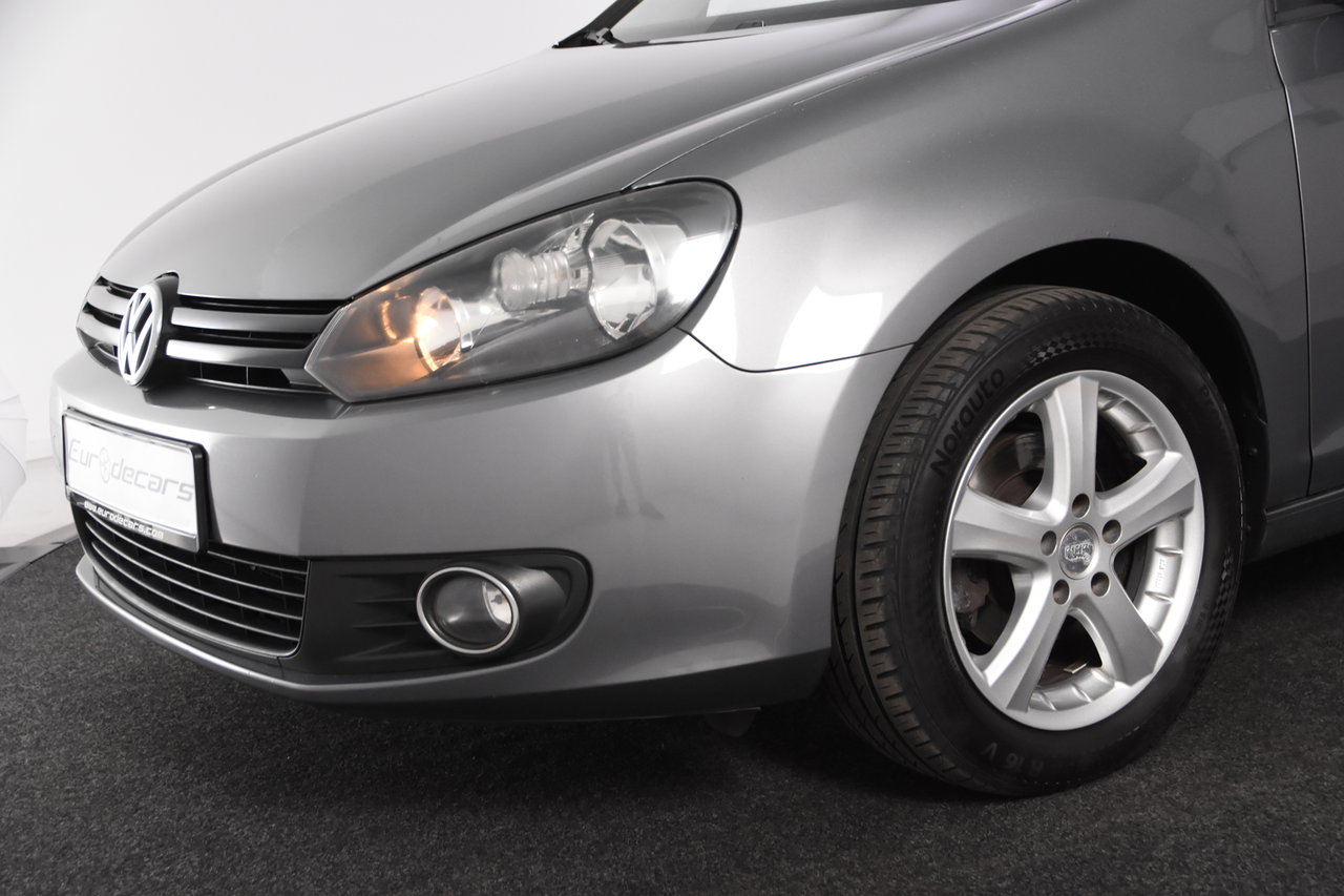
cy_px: 448
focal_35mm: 51
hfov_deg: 38.9
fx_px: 1904
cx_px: 672
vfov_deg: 26.5
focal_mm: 34
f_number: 5
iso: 1600
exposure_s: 1/100
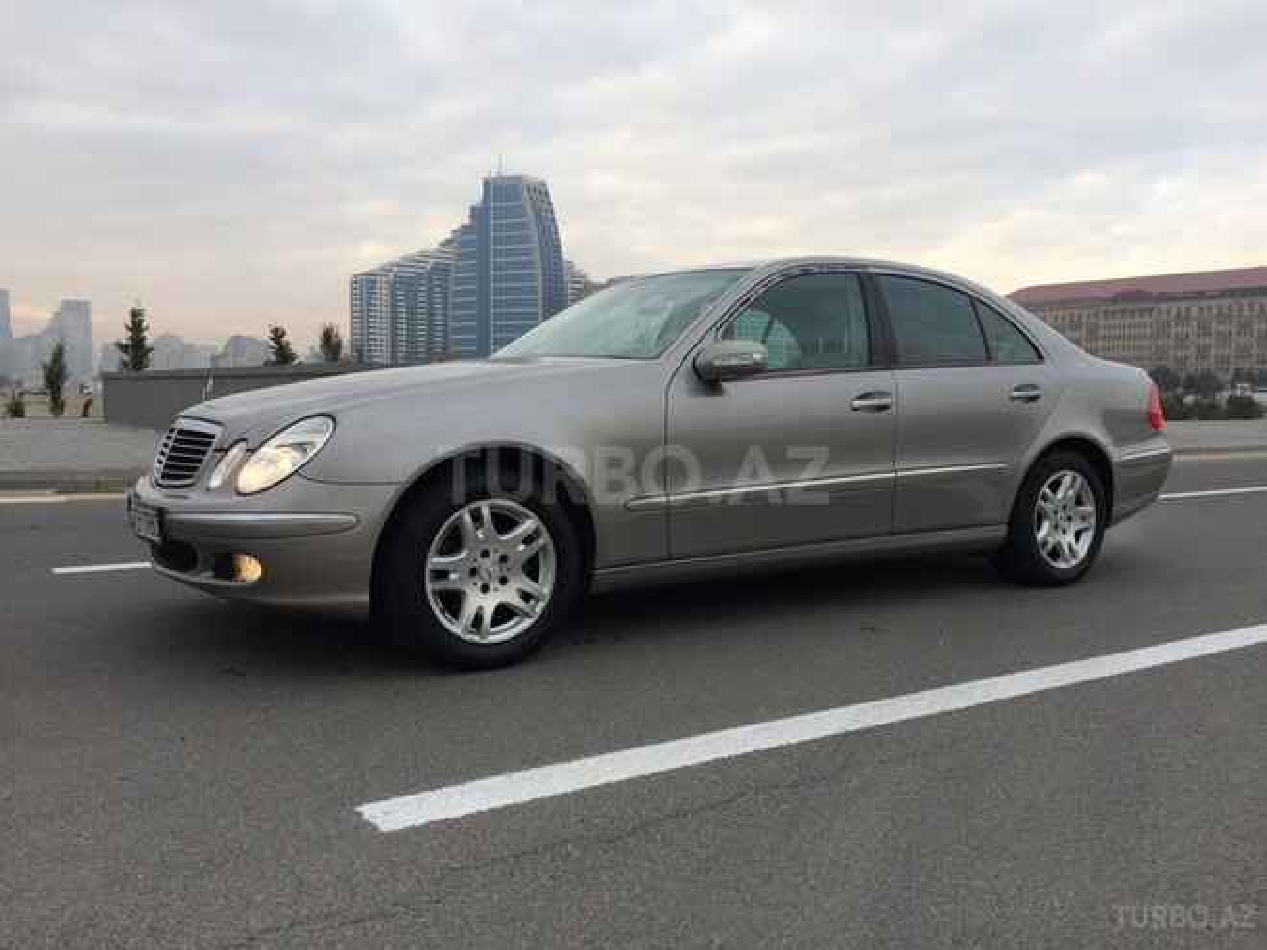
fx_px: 1061
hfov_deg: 61.7
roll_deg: -1.1
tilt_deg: -4.7
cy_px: 475
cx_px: 634
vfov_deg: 48.2
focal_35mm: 29
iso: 32
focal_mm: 4.15
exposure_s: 1/241
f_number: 2.2
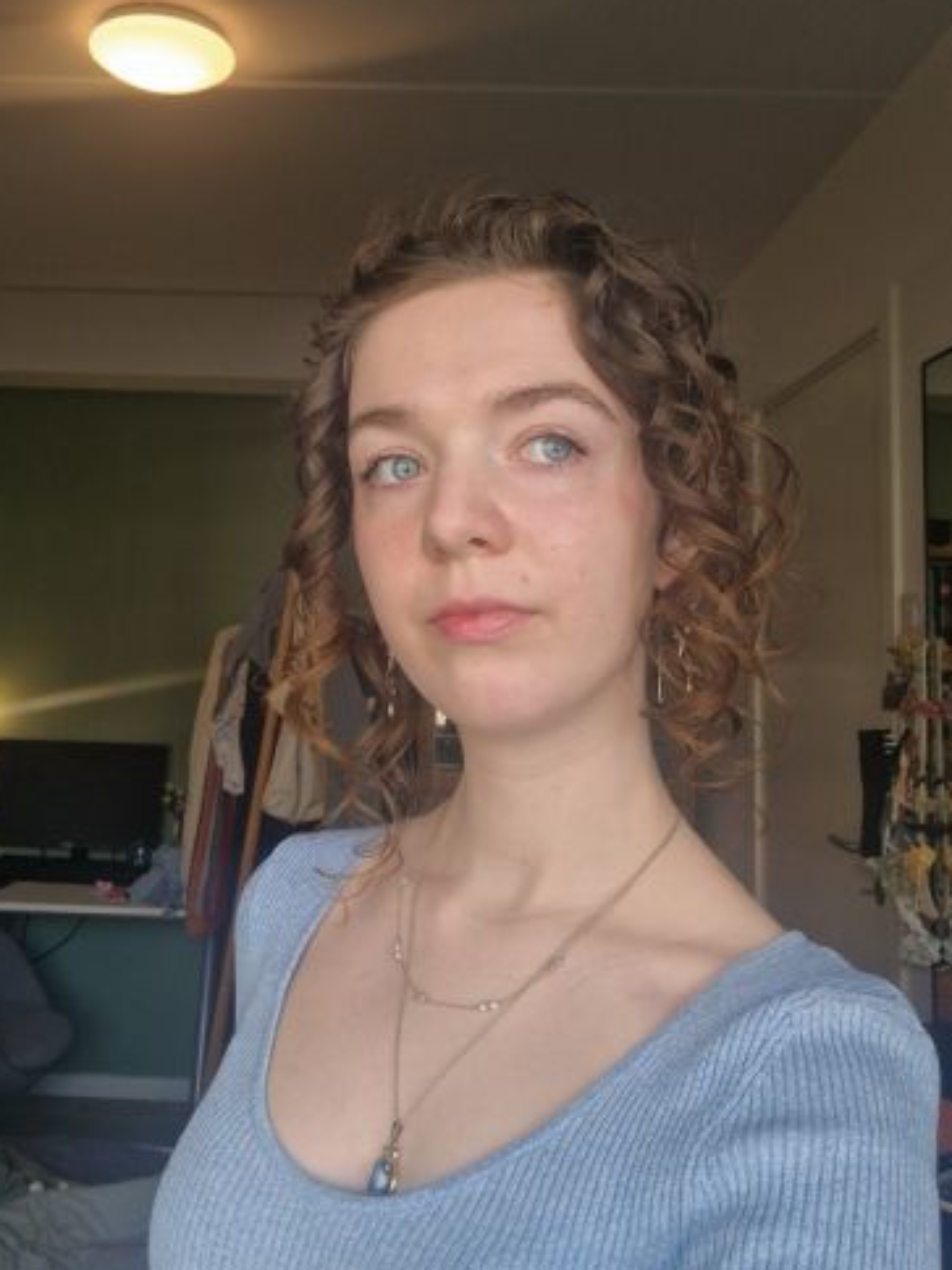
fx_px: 1137
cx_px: 407
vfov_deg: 58.0
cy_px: 520
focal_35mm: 31
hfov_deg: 45.3
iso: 80
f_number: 2.2
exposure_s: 1/100
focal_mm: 3.3
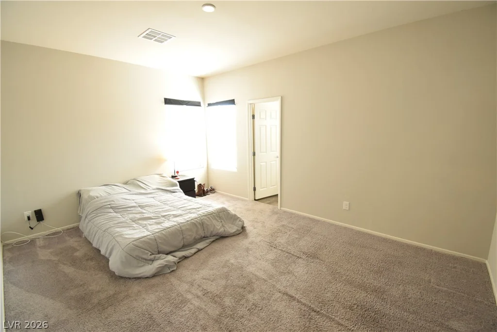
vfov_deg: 77.3
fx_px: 207
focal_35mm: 15
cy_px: 166
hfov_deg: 100.4
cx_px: 248
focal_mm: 10
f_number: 5.6
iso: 800
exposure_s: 1/20
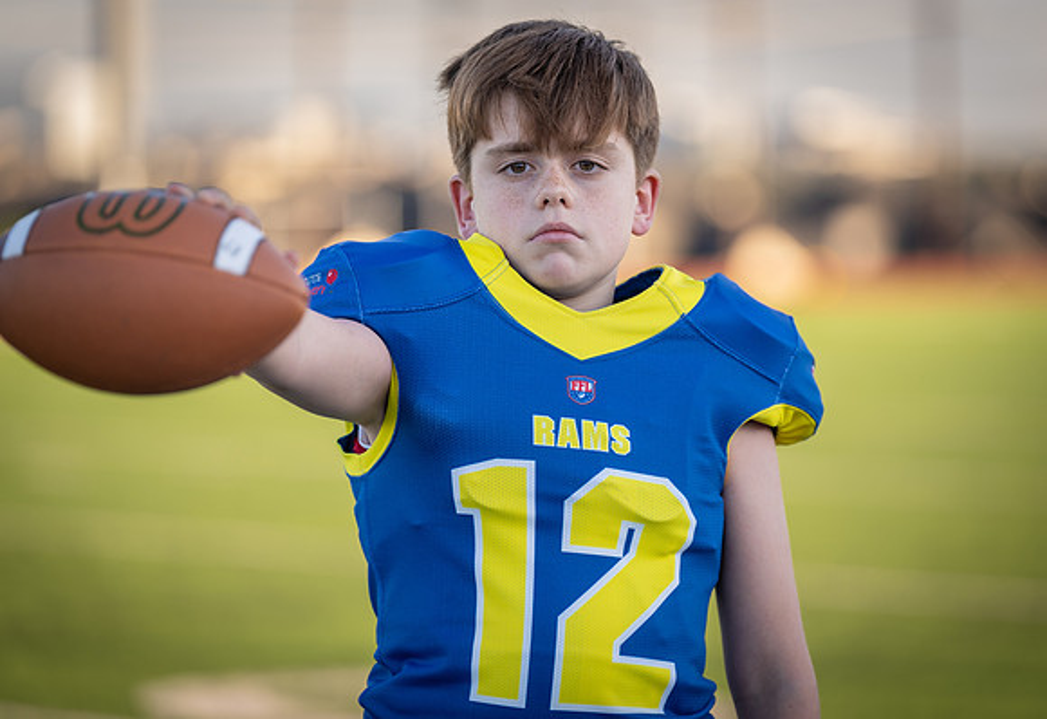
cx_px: 545
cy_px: 378
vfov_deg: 7.7
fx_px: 5306
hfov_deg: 11.3
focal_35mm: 181
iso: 100
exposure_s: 1/400
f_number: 2.8
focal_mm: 162
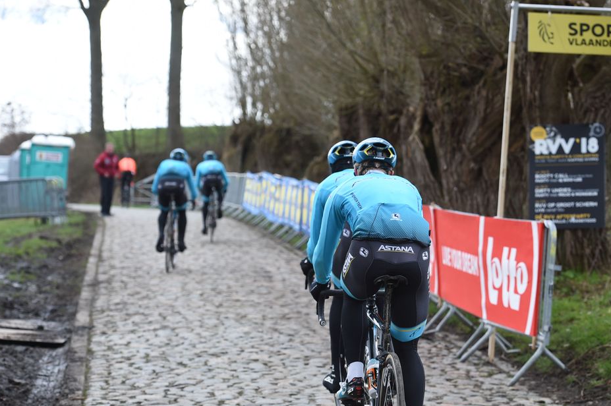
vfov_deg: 10.4
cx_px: 379
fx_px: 2238
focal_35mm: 132
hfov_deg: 15.5
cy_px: 262
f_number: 5.6
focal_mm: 102
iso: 800
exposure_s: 1/1000
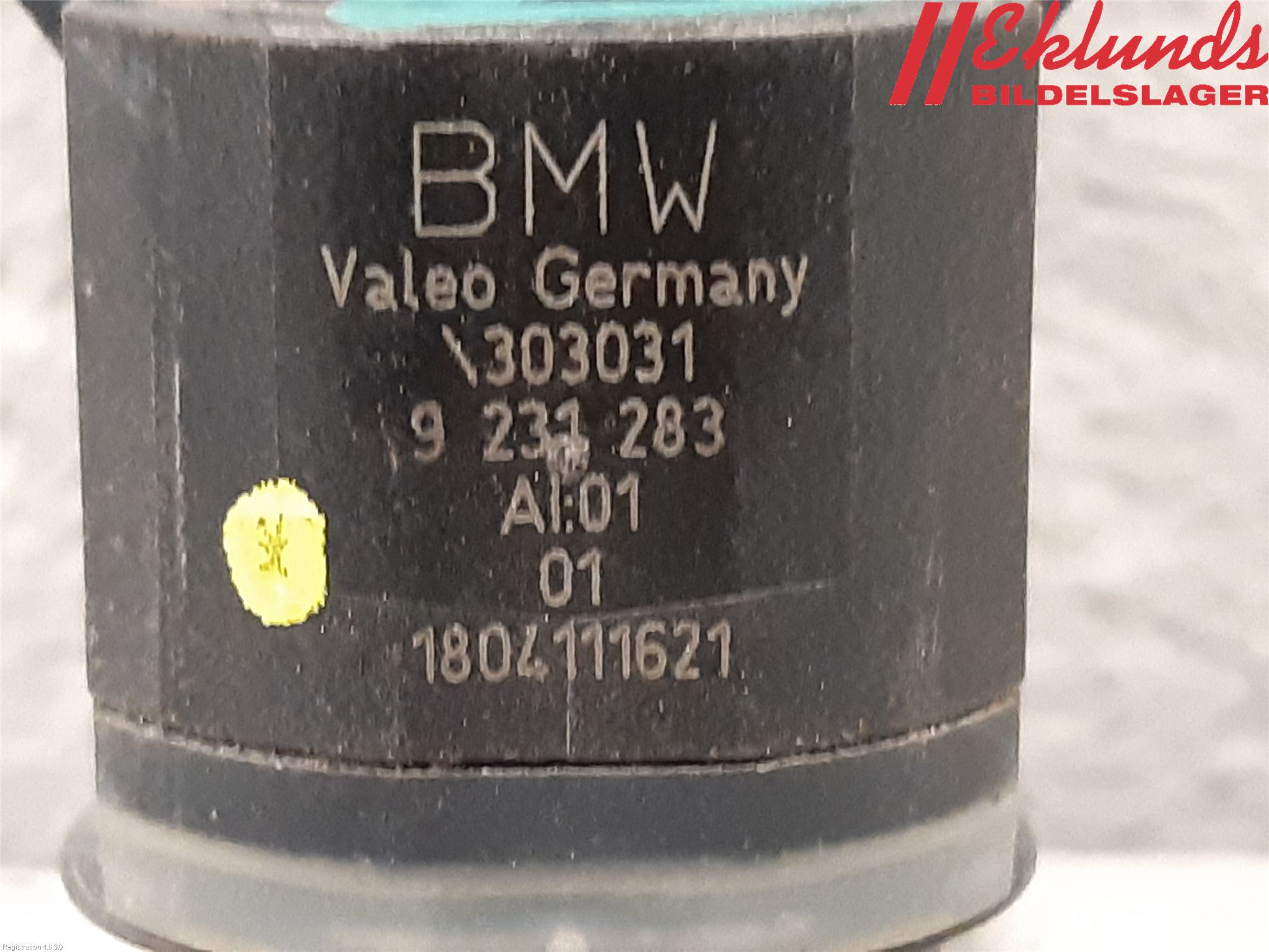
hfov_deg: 67.3
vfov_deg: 53.1
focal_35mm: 26
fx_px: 953
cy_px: 476
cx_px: 634
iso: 320
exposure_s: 1/25
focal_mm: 3.93
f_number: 1.7
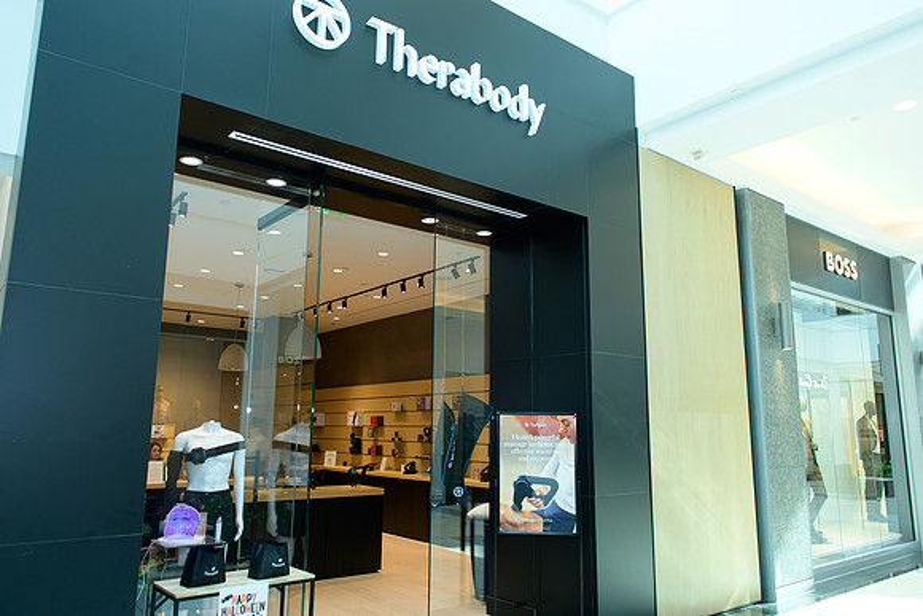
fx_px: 659
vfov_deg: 50.1
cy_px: 308
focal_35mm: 26
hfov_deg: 70.0
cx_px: 462
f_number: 4
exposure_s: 1/250
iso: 640
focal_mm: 24
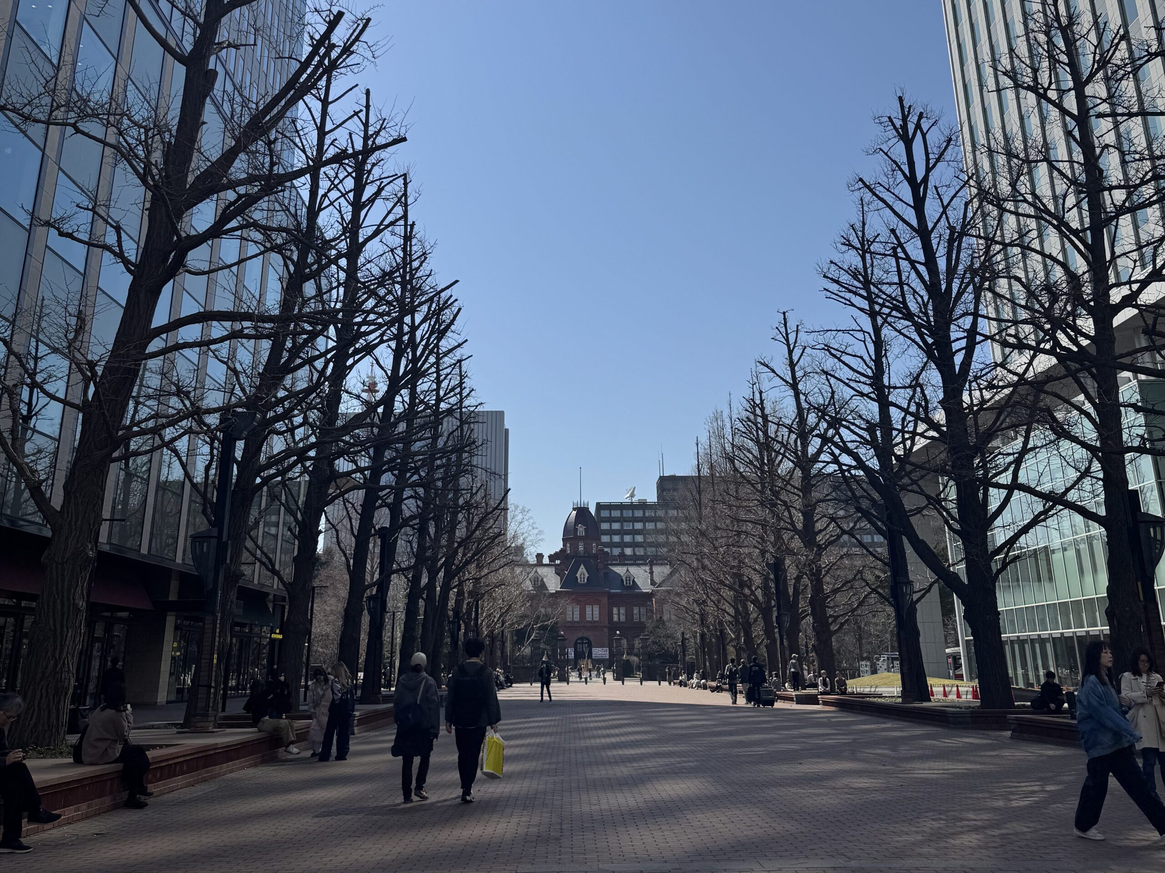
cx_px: 582
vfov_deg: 56.8
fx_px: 808
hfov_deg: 71.6
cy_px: 436
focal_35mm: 24
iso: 80
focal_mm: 6.76
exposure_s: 1/9009
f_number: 1.78
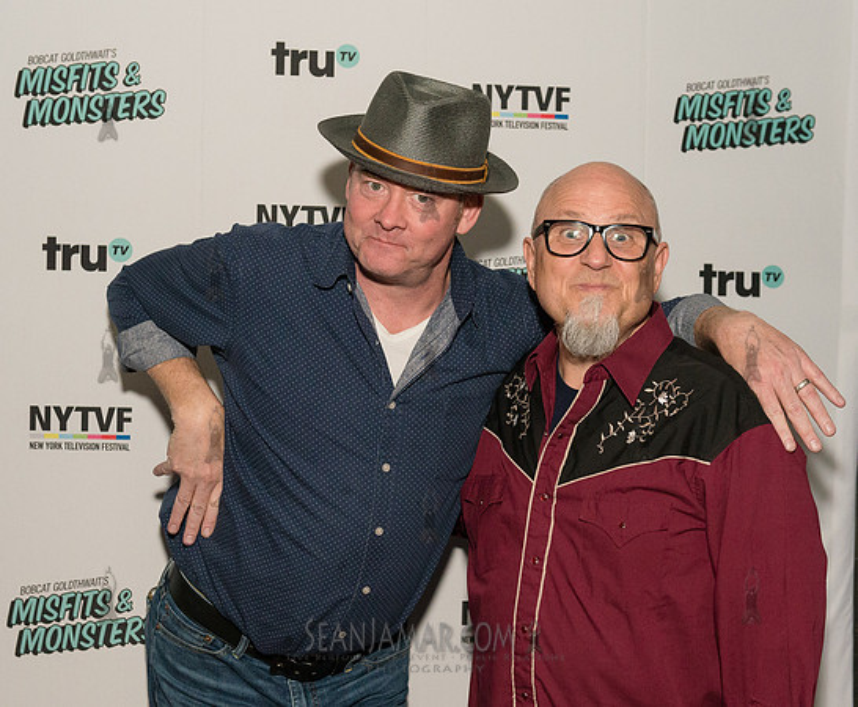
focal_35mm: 56
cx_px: 429
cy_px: 385
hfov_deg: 33.3
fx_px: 1433
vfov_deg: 27.7
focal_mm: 40
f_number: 4
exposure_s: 1/640
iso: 3200
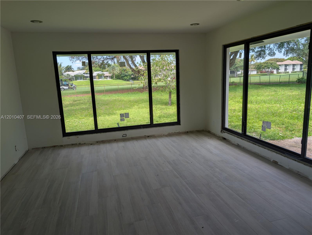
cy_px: 118
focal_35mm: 24
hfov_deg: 71.5
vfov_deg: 56.9
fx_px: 217
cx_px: 156
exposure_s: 1/388
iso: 21
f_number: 1.68
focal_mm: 6.9
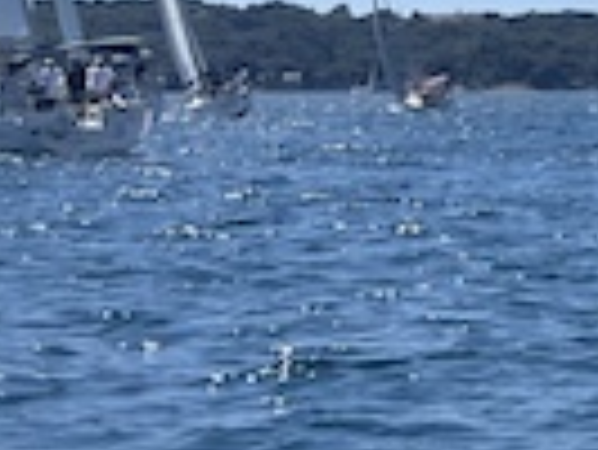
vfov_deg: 9.3
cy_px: -198
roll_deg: -0.2
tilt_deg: +4.7
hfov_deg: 10.8
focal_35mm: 156
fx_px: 2697
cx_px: 1430
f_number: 1.6
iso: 50
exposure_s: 1/6173
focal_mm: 5.1
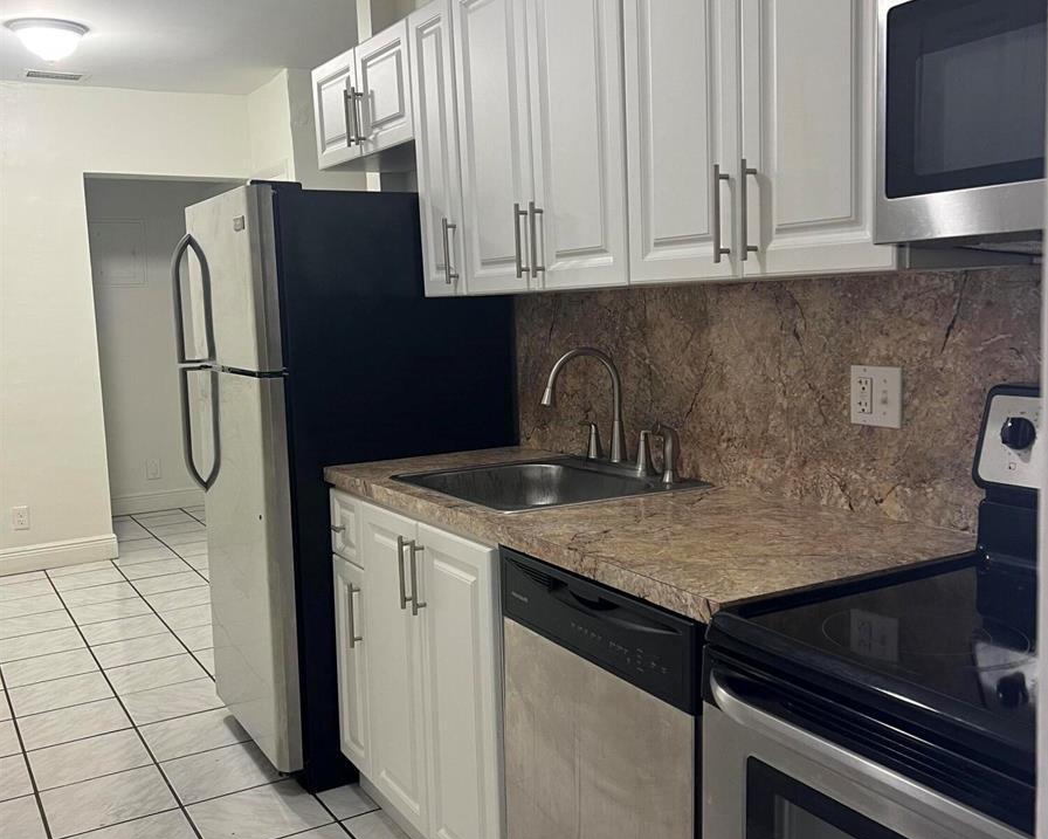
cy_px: 421
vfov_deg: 43.4
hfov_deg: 52.8
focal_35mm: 34
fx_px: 1055
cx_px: 525
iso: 100
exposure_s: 1/60
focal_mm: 5.7
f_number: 1.5
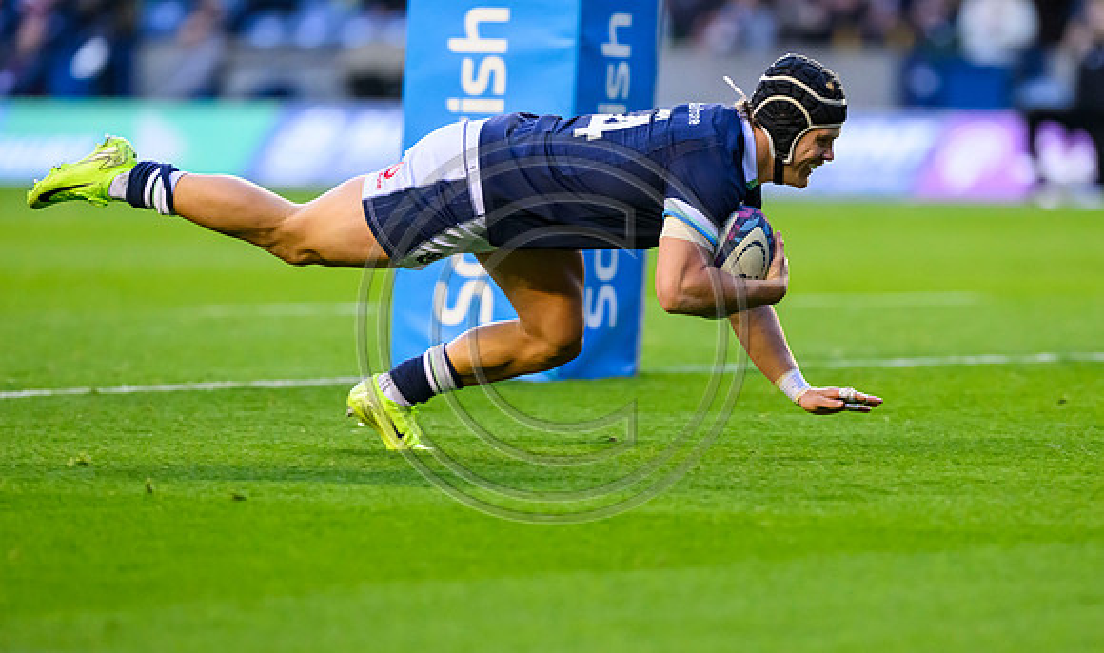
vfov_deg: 2.9
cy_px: 375
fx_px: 13091
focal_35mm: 442
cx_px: 581
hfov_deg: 4.8
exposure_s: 1/1600
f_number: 4
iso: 8000
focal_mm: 400
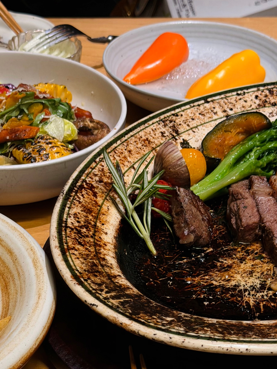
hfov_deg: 30.3
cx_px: 138
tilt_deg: -36.8
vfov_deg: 39.7
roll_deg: +0.4
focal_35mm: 48
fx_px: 512
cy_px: 184
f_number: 1.78
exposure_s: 1/50
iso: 64
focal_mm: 6.76
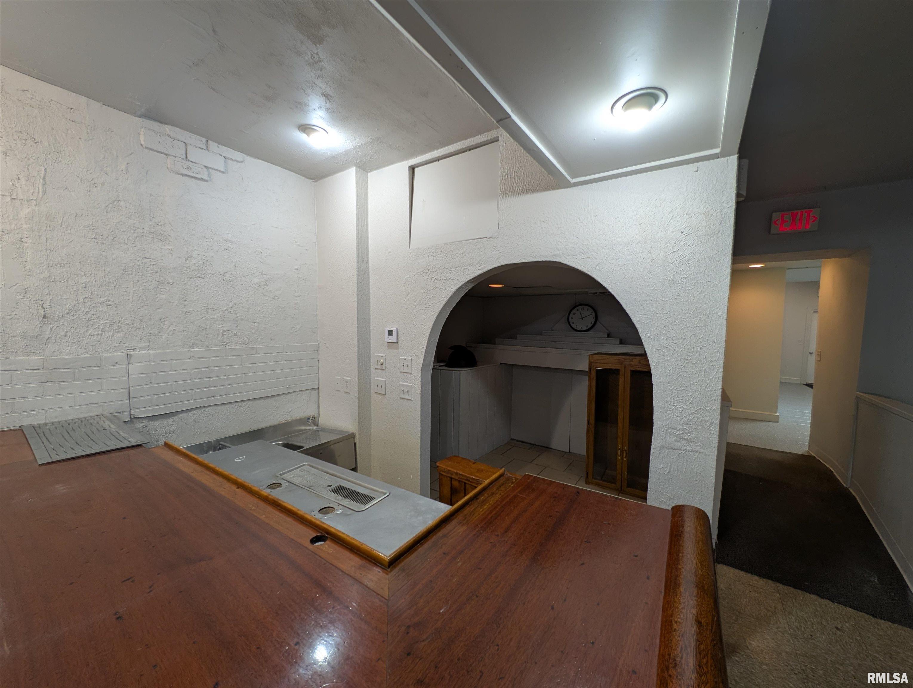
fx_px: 317
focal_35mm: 12
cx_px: 456
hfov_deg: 110.5
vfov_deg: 94.6
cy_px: 344
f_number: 1.95
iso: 51
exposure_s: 1/40
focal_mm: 2.23
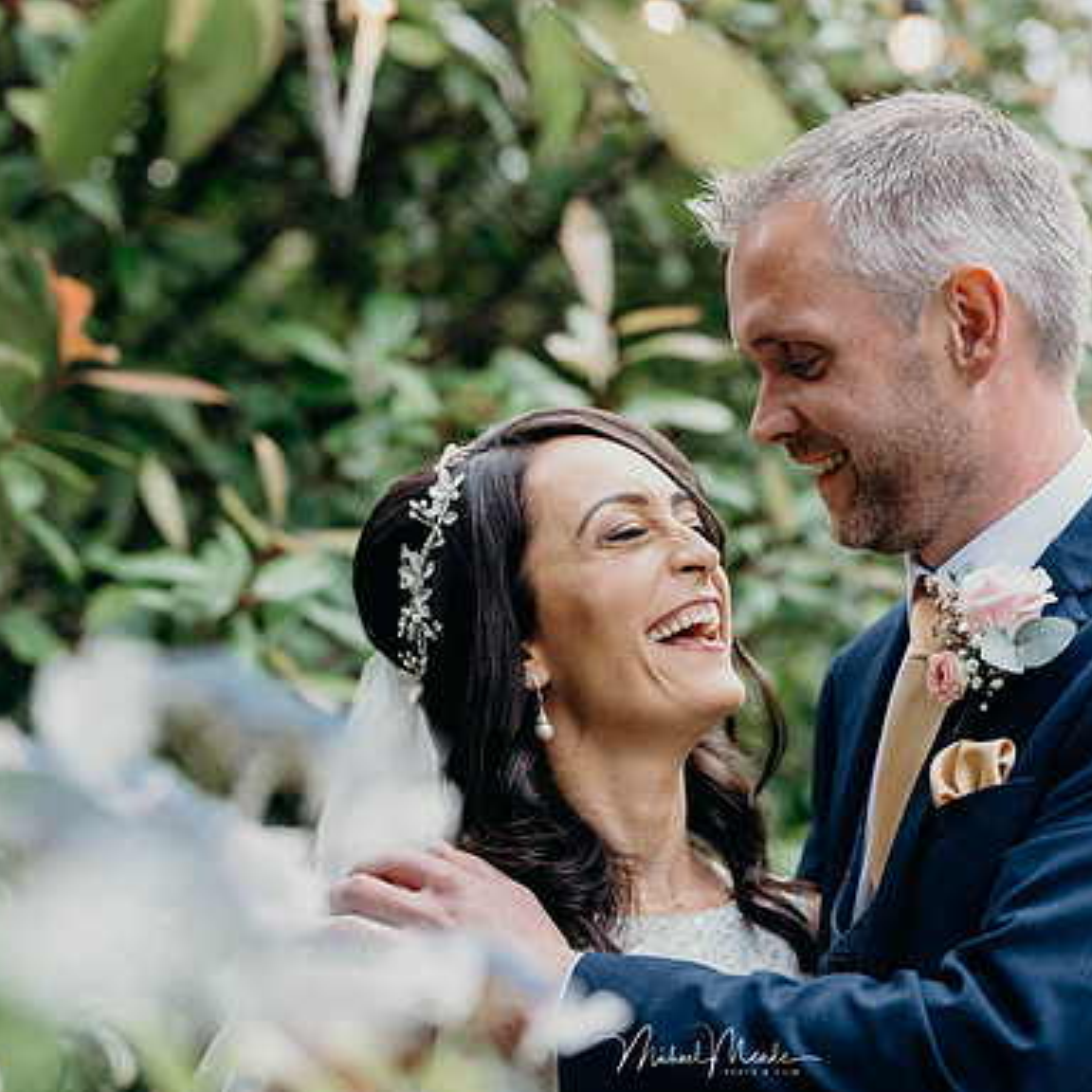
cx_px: 700
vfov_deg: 16.0
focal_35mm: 109
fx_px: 3890
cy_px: 547
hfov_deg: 16.0
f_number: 2.5
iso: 500
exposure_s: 1/800
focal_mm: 85
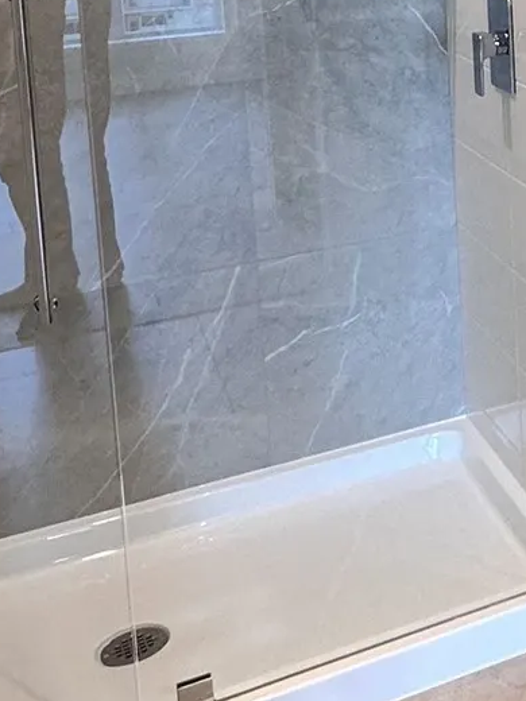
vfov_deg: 29.0
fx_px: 1256
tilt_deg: -6.8
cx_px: 794
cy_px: -20
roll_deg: +0.9
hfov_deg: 20.2
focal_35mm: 62
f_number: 2.2
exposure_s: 1/120
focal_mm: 2.22
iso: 160
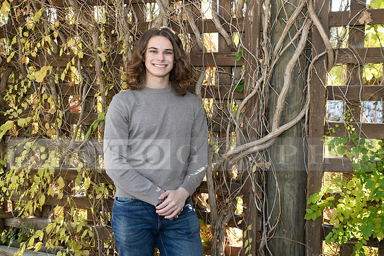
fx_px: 491
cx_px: 192
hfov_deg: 42.7
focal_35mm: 46
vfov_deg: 29.3
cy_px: 128
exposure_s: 1/160
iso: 1600
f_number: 8
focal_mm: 46
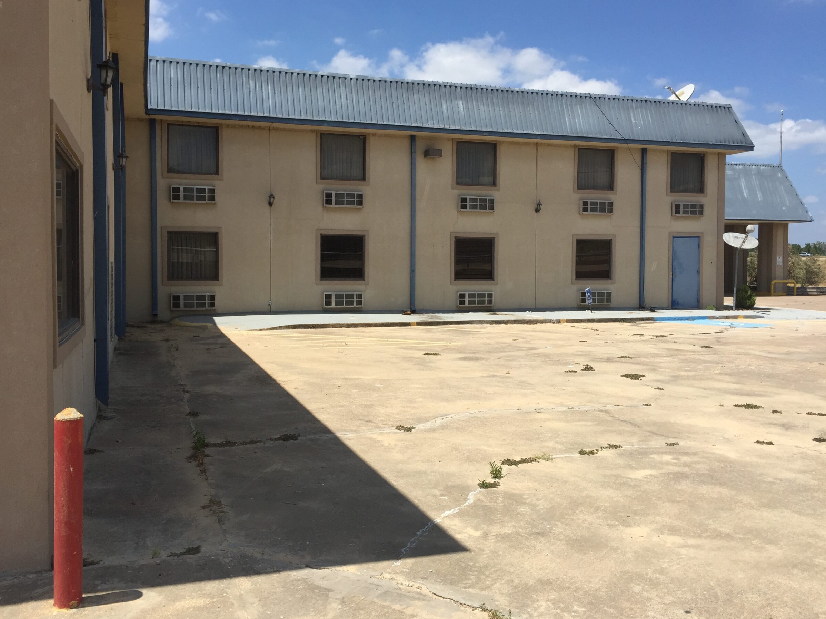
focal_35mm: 31
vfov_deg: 45.4
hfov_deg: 58.3
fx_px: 740
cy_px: 305
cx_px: 394
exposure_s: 1/2475
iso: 32
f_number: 2.2
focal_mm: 4.15
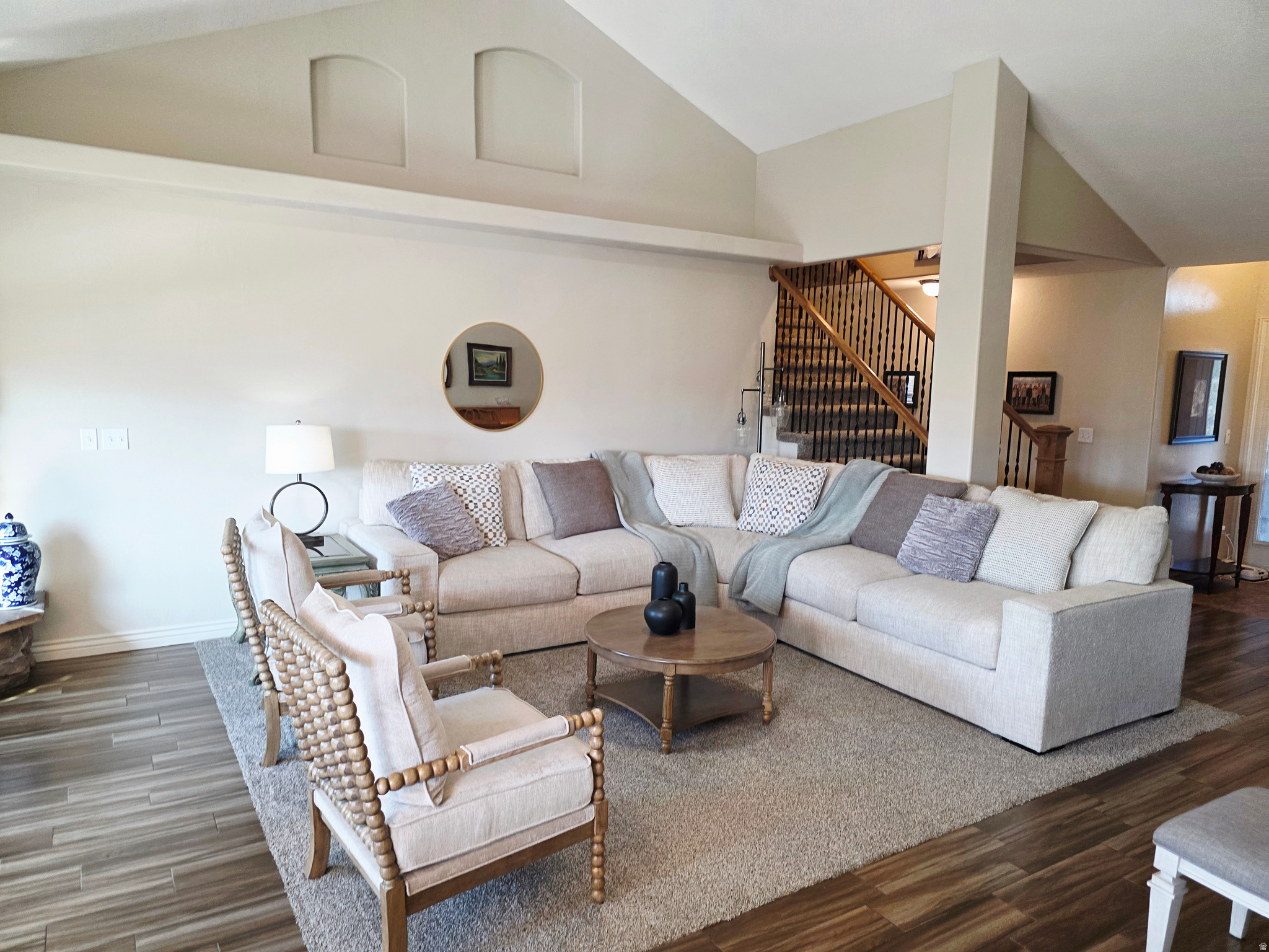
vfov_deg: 58.9
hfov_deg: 73.9
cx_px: 634
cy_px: 476
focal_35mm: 23
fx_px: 843
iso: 200
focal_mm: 6.3
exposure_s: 1/120
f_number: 1.7
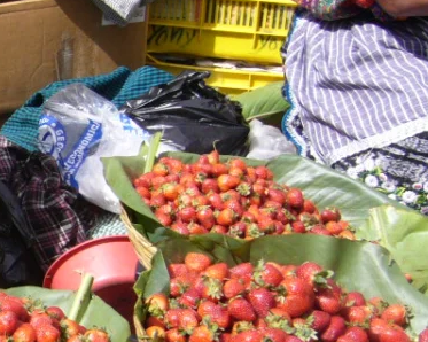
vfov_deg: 14.0
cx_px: -163
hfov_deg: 16.3
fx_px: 1393
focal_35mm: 110
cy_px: 208
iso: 80
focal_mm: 5.8
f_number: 5.6
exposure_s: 1/320
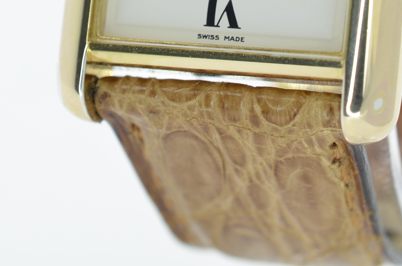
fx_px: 1883
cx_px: 267
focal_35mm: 169
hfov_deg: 12.2
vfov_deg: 8.0
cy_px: -104
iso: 160
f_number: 8
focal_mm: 40
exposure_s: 1/50
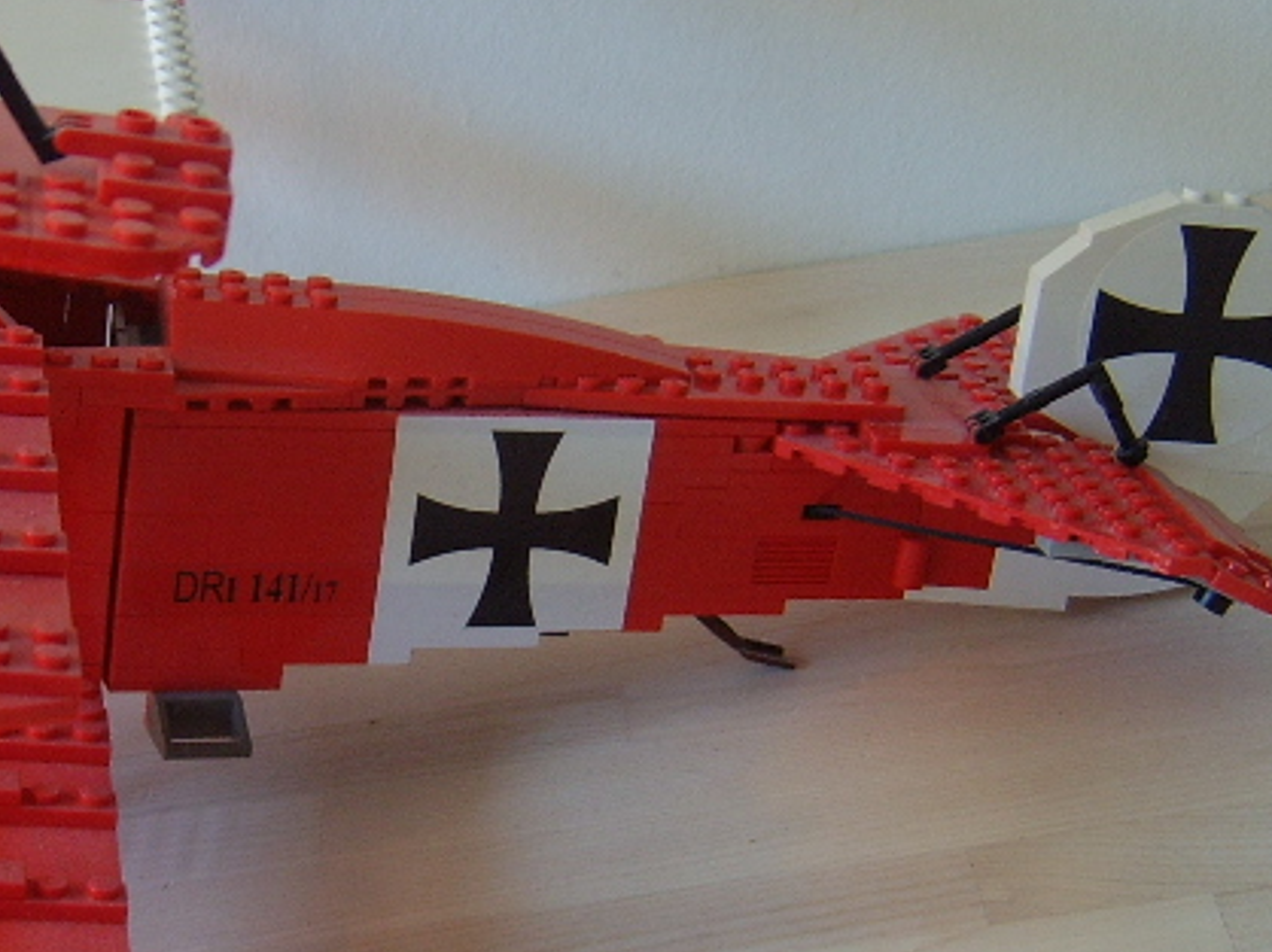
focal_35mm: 76
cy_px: 608
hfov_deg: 25.2
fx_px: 2791
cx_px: 259
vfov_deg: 19.3
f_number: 2.7
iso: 100
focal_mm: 8.13
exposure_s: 1/50
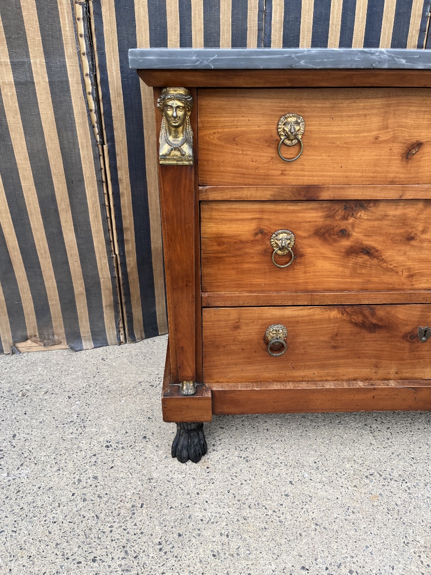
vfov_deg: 67.3
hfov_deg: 53.1
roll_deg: -0.1
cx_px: 216
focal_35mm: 26
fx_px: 432
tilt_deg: -26.6
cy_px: 288
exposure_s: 1/401
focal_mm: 5.1
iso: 50
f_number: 1.6
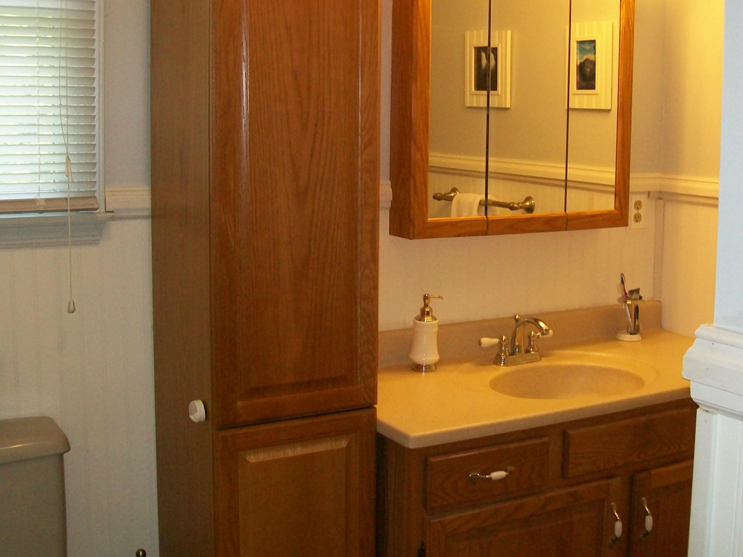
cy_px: 199
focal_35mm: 48
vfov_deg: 30.1
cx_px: 408
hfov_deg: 39.6
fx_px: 1030
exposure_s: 1/60
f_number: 2.7
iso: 160
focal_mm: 6
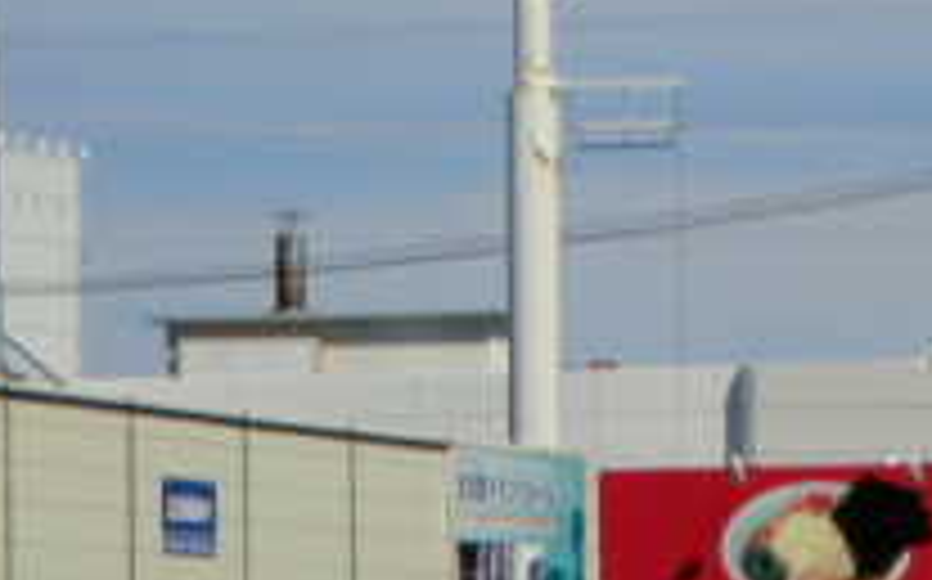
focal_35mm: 354
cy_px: -490
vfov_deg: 3.7
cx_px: 657
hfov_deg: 5.9
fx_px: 8984
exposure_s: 1/640
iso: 50
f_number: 5.9
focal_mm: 19.6
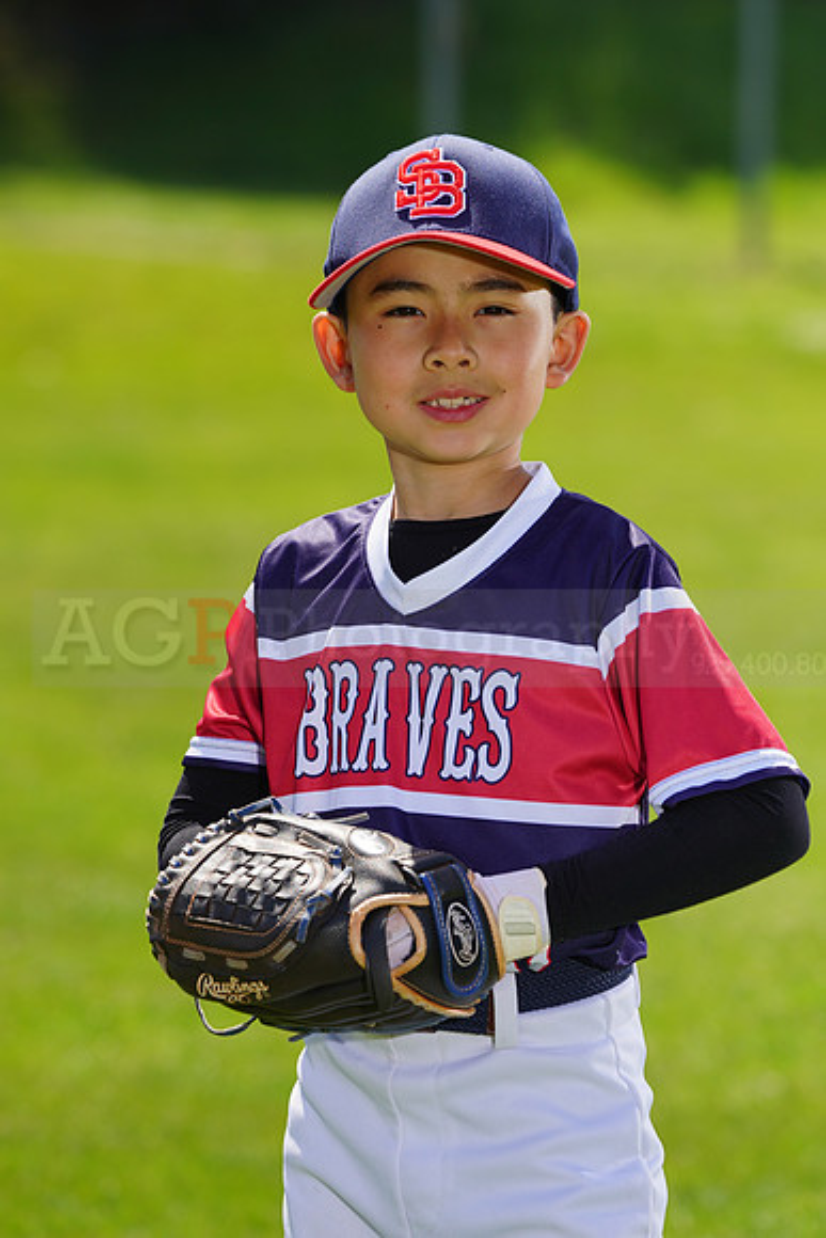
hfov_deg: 5.5
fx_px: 8598
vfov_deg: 8.2
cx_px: 413
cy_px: 619
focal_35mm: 250
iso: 100
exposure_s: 1/250
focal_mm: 250
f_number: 8
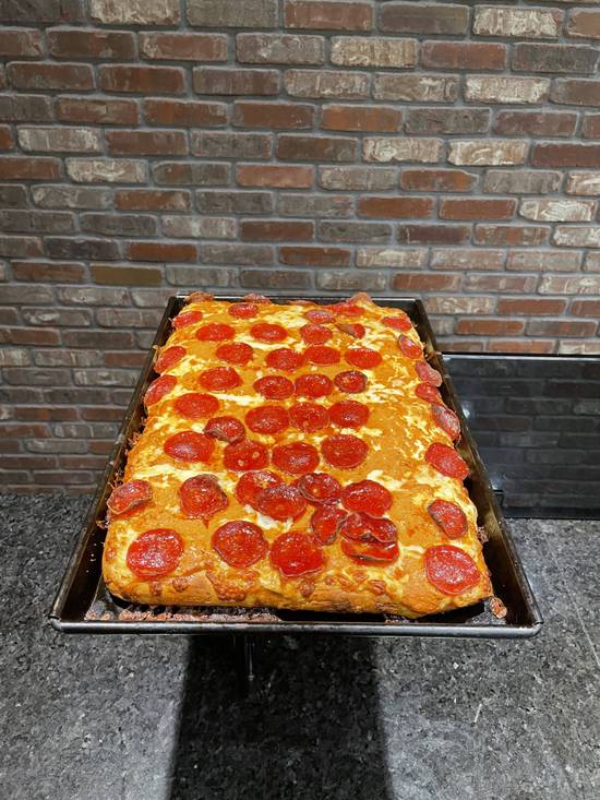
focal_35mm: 26
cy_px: 400
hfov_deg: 53.1
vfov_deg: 67.3
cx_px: 300
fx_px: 601
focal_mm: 4.2
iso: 100
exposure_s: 1/60
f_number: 1.6
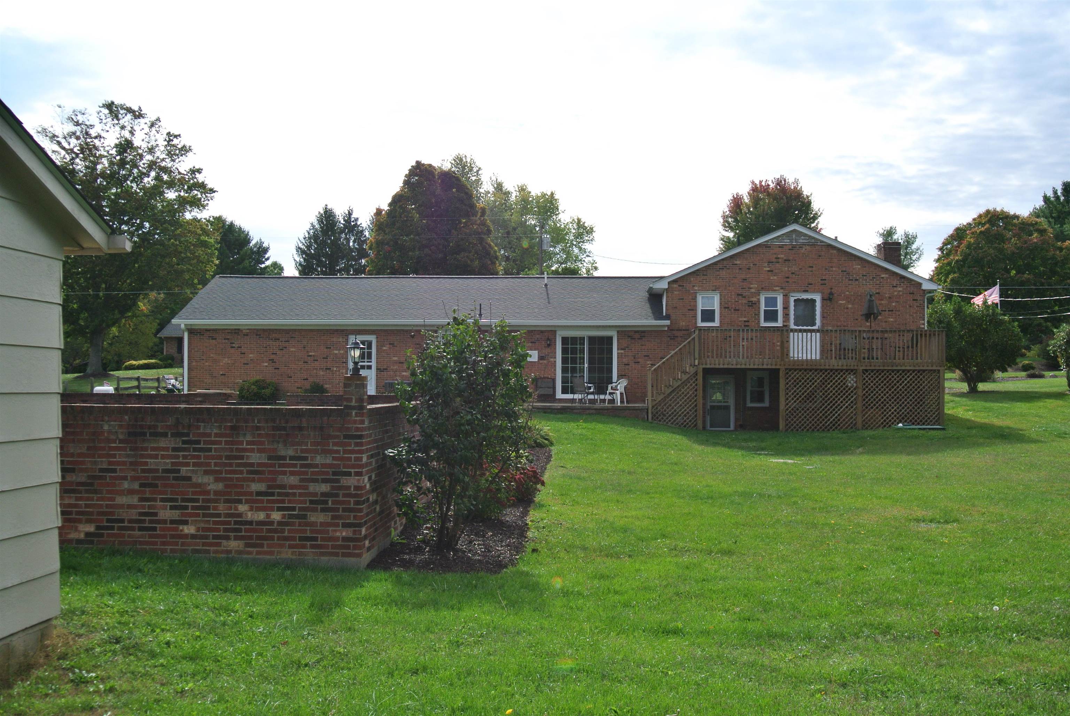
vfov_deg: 30.6
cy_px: 358
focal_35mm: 44
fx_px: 1309
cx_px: 535
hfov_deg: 44.5
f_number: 4.5
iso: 100
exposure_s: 1/640
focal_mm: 16.3
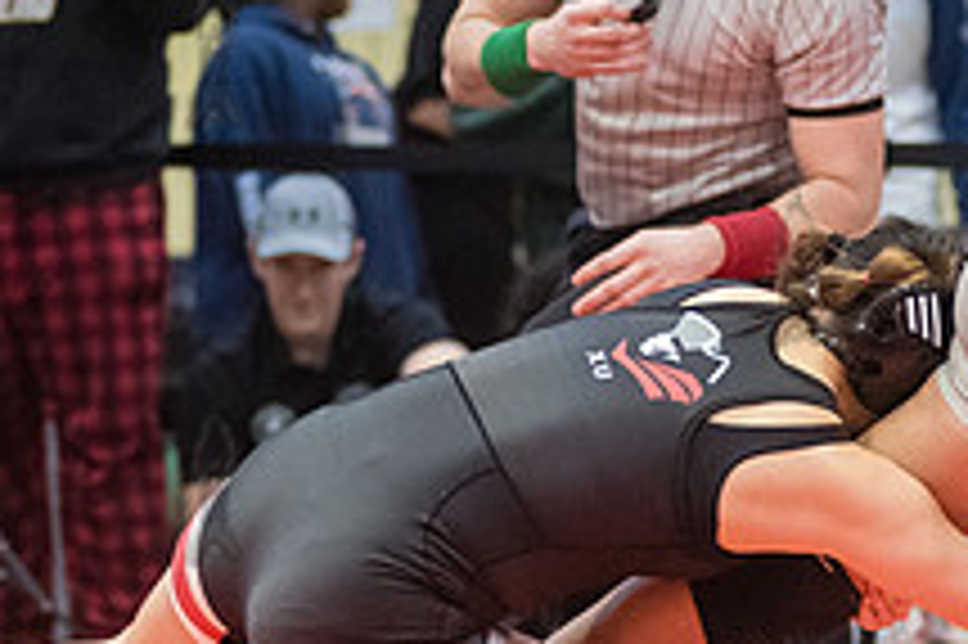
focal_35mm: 324
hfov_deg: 6.4
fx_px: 8705
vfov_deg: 4.2
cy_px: 268
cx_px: 792
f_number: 3.2
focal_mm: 120
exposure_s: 1/500
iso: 8000
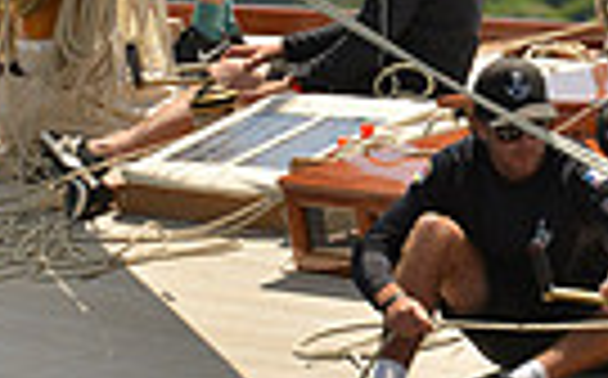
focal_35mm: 879
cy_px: 292
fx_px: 14547
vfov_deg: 1.5
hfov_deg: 2.4
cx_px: 408
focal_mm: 200
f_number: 8
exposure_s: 1/1600
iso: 280
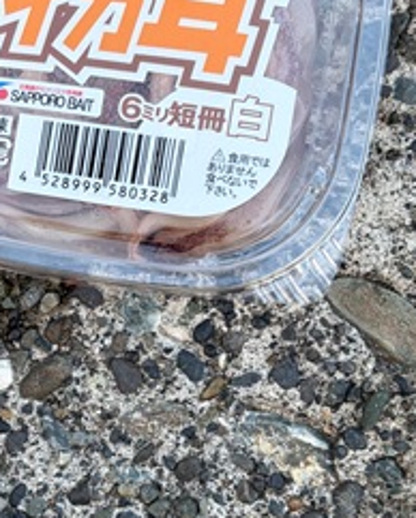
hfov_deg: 22.4
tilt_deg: -71.1
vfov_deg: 28.1
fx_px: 1030
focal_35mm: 67
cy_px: 342
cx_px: 62
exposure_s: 1/122
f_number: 1.6
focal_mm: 5.96
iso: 64
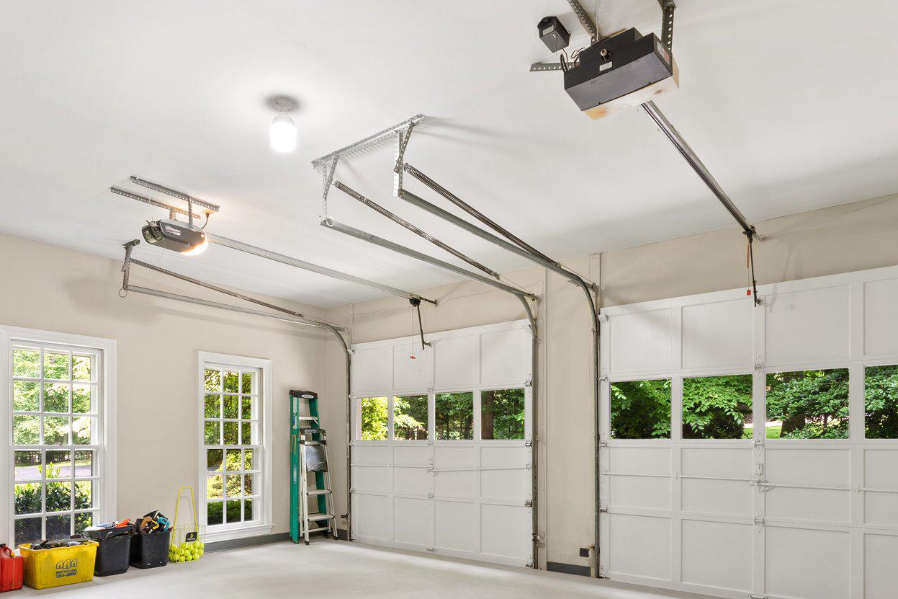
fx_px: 574
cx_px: 379
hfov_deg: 75.6
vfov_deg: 52.9
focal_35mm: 23
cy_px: 441
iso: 250
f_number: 13
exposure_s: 1/1.25
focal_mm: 14
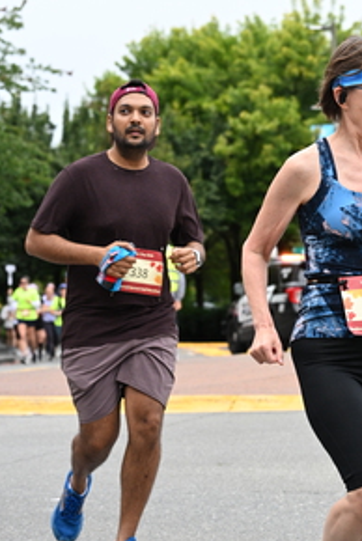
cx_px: 281
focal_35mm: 110
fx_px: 1655
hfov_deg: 12.4
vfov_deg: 18.5
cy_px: 194
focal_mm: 58
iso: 1600
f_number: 4
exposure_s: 1/800
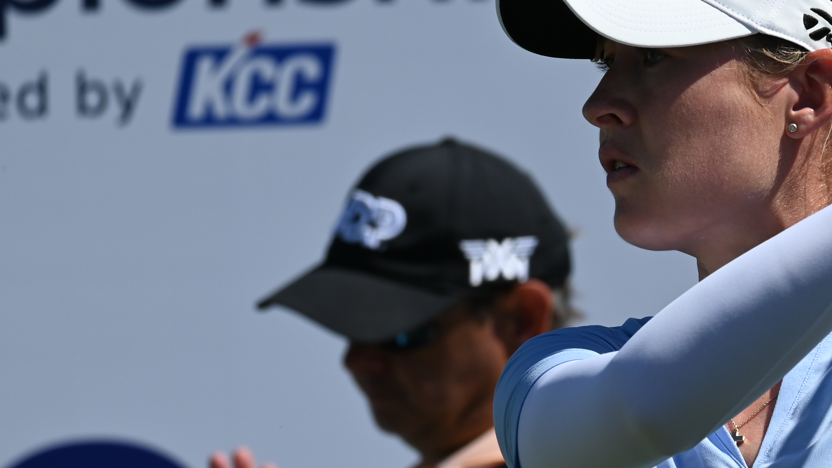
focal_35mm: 689
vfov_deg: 1.8
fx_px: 15200
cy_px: 373
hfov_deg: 3.1
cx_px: 758
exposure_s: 1/800
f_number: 7.1
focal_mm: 210
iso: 100
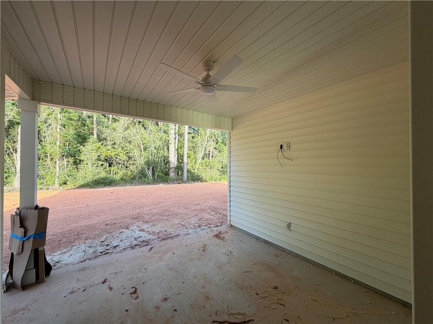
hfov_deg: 102.1
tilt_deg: +0.3
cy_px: 162
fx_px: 175
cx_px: 216
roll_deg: -0.4
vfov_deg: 85.7
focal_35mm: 14
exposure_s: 1/121
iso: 50
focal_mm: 2.22
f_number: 2.2
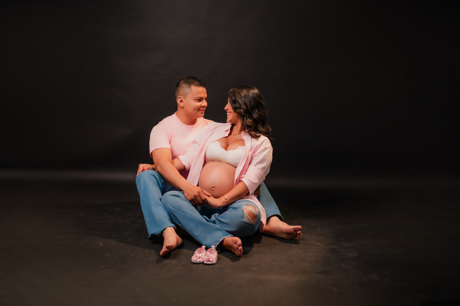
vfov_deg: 37.9
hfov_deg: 54.4
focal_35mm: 35
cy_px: 153
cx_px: 230
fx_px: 447
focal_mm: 35
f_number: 1.8
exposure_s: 1/500
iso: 200
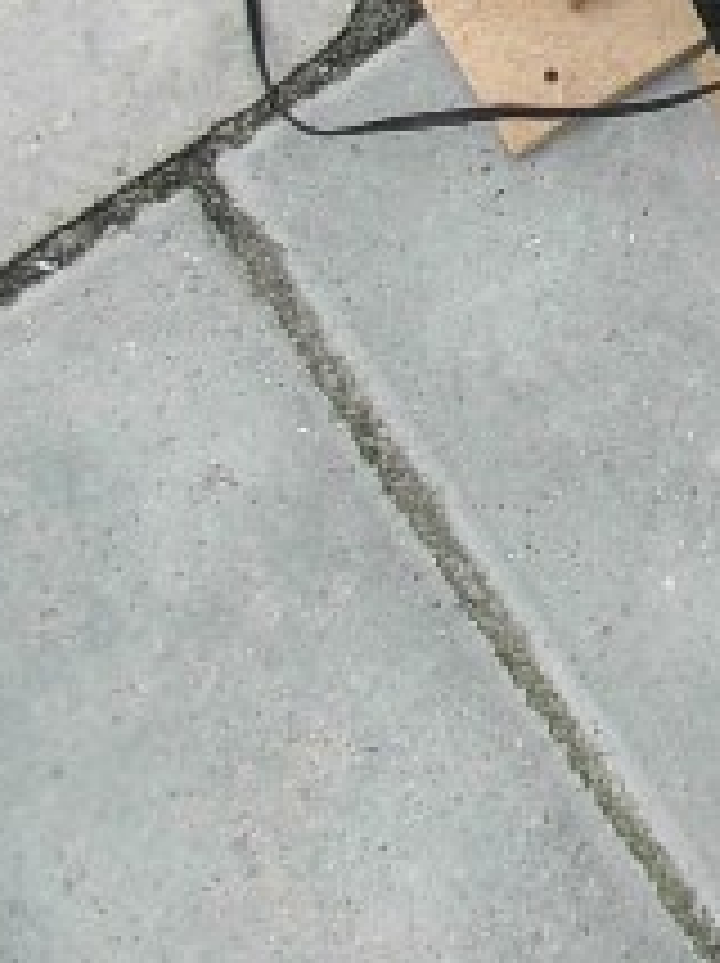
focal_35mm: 182
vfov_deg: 10.5
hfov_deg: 7.8
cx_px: 1408
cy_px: -468
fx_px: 5057
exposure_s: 1/332
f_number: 2.9
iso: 79
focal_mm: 6.3
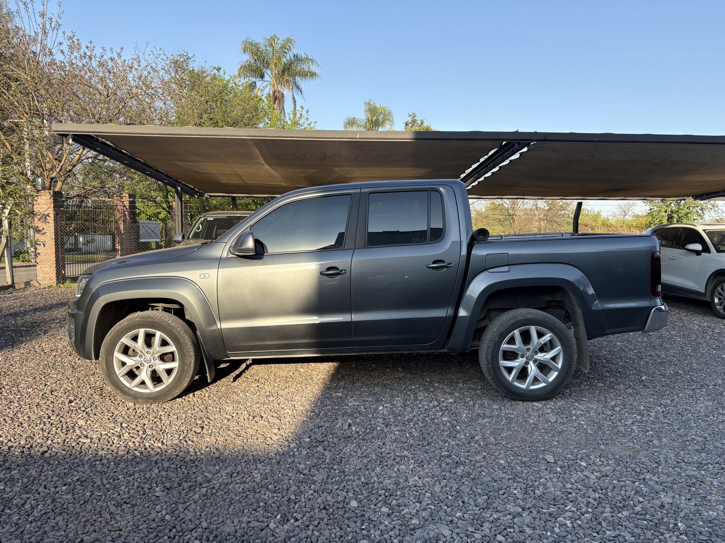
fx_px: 545
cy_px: 272
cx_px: 362
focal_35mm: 26
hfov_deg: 67.3
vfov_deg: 53.1
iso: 50
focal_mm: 5.96
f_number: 1.6
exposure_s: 1/1117
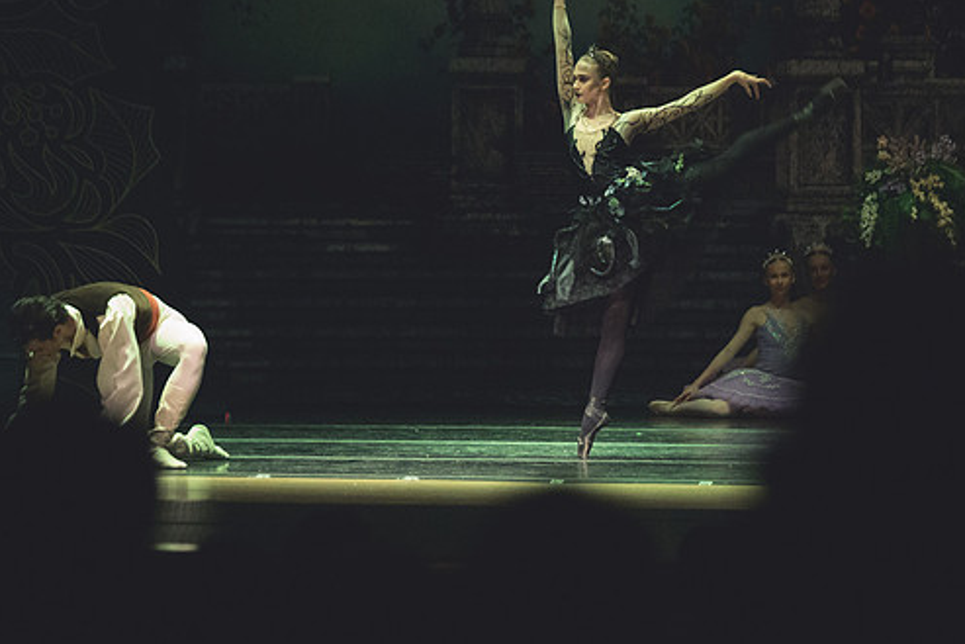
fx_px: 5899
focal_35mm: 220
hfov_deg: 9.4
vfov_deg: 6.2
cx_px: 566
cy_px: 295
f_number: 2.8
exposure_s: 1/100
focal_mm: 125
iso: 12800
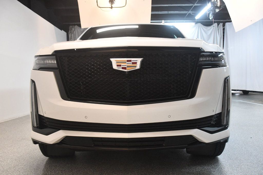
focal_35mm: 33
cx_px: 132
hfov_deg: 57.2
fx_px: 241
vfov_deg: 39.9
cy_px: 88
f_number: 3.5
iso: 2200
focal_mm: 22
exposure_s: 1/125
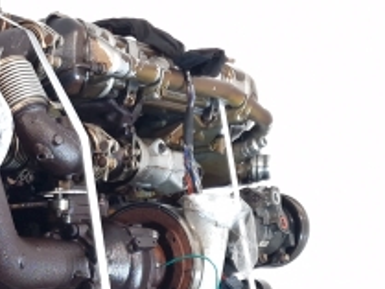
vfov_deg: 16.0
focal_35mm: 88
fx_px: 979
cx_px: -77
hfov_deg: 20.8
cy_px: 368
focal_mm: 6.4
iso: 125
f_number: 1.8
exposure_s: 1/50
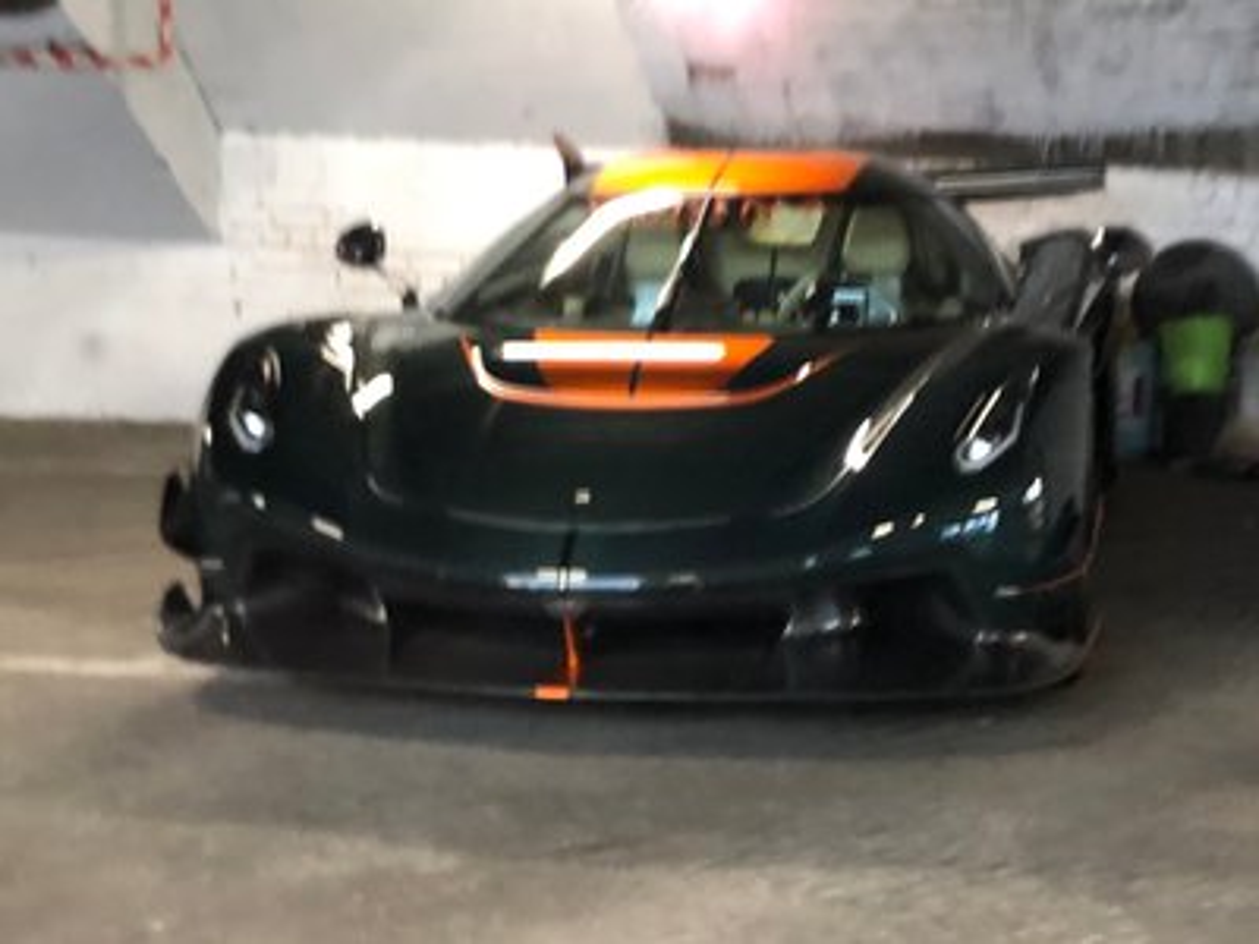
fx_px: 1018
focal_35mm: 28
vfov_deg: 49.7
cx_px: 630
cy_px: 472
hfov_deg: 63.4
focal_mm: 3.99
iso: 100
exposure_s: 1/17
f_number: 1.8
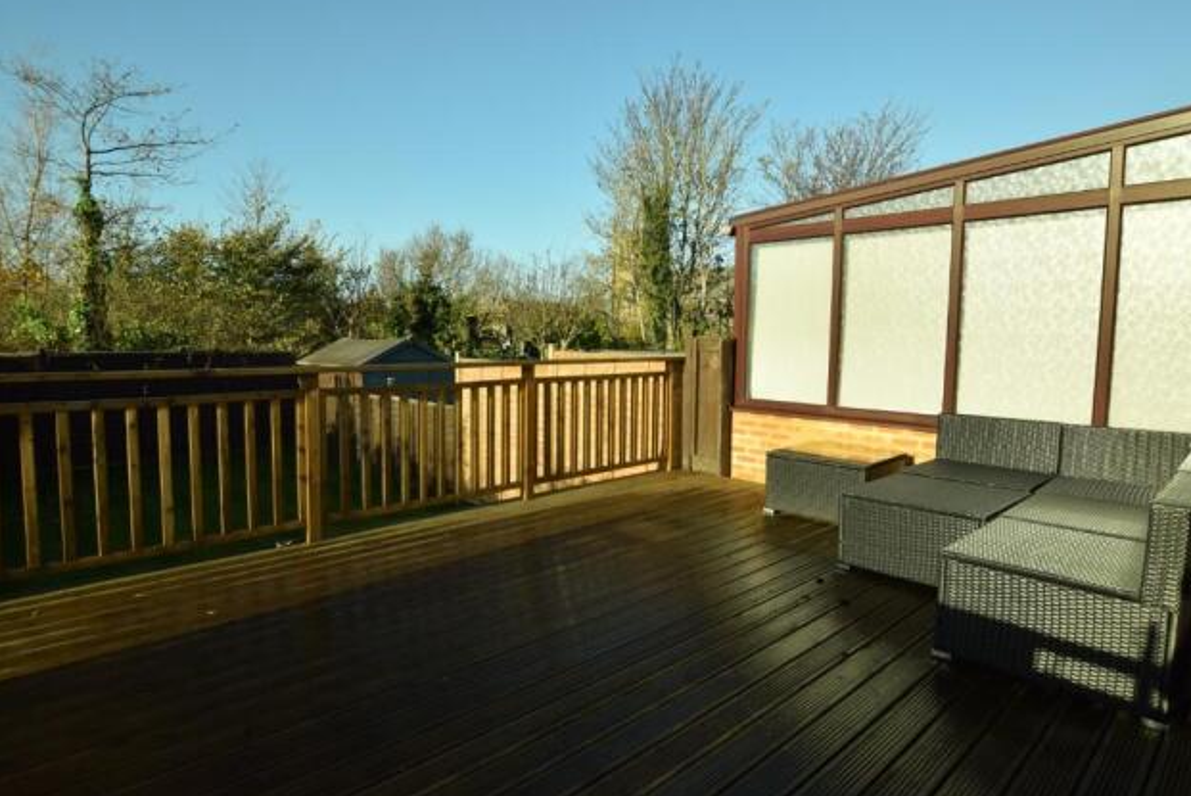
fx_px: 680
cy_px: 392
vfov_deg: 60.7
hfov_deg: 82.5
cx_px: 595
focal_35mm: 21
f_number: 6.3
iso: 400
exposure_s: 1/1250
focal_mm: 13
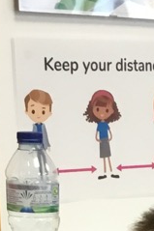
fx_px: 1041
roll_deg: -2.3
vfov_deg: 11.4
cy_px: 473
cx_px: 235
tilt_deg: -21.9
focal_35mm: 162
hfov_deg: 8.3
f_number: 2.4
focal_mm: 3.3
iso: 50
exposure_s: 1/33
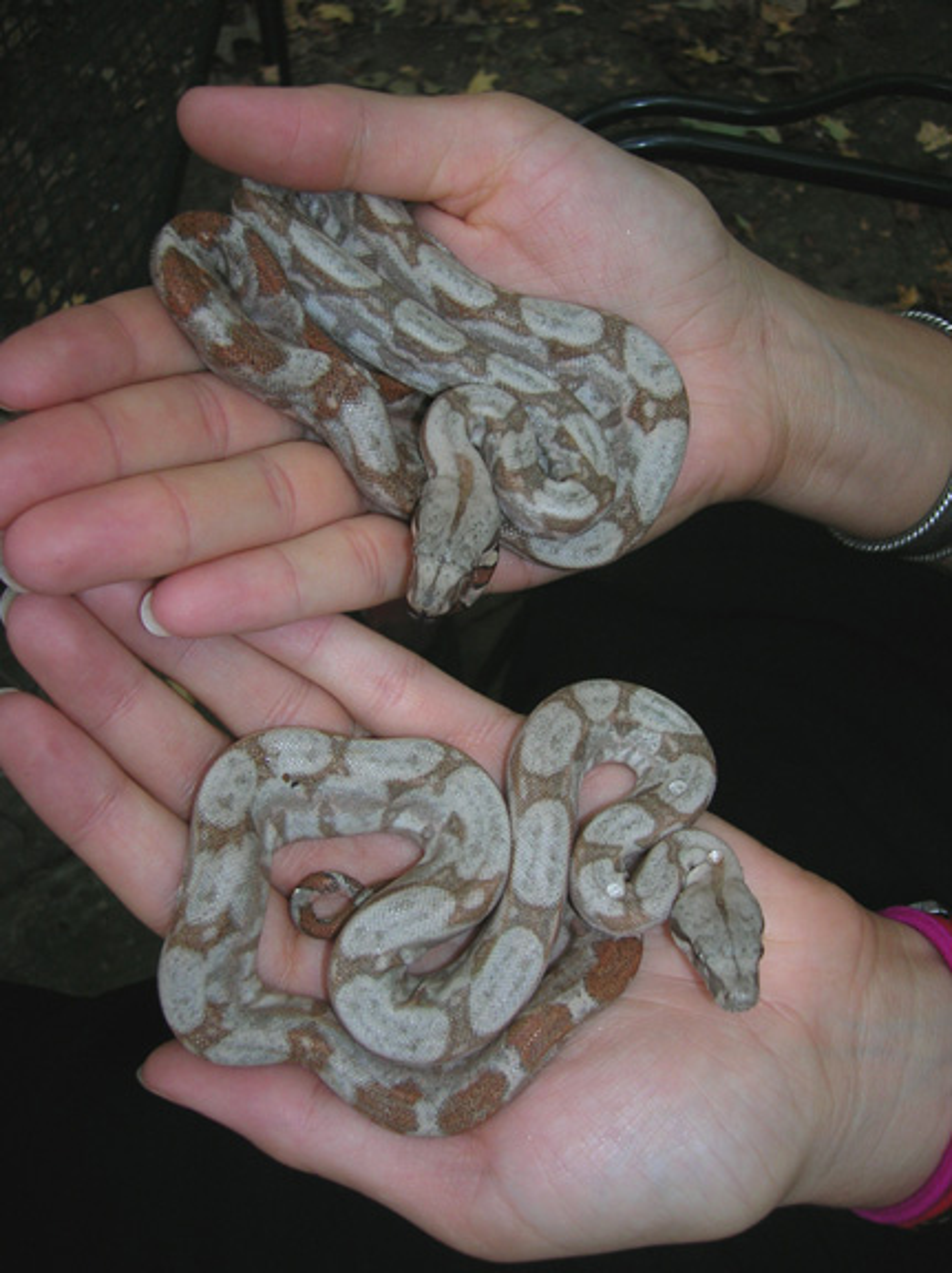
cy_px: 636
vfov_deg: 54.0
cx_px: 476
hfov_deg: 41.7
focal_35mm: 34
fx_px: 1249
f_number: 2.9
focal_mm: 5.7
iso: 50
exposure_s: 1/60.1
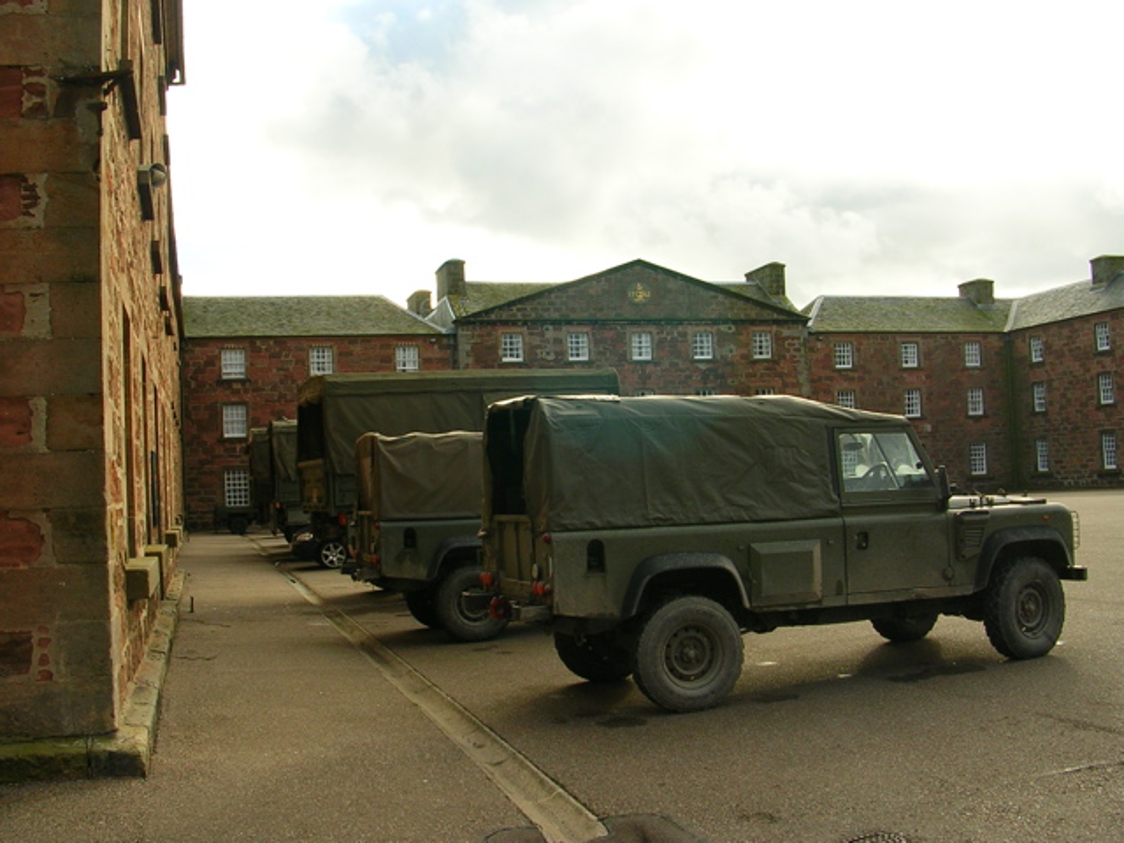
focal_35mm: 38
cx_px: 562
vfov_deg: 37.7
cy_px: 422
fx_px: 1234
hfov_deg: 49.0
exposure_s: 1/110
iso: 50
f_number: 5.6
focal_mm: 5.8
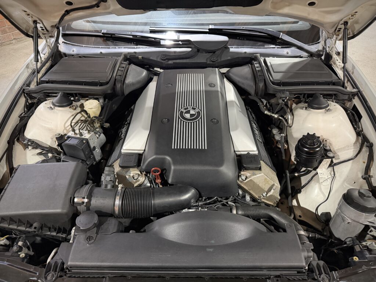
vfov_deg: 56.8
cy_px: 141
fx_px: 261
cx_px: 188
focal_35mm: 24
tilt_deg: -41.2
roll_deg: -0.6
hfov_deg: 71.6
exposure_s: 1/33
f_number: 1.78
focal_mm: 6.76
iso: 800
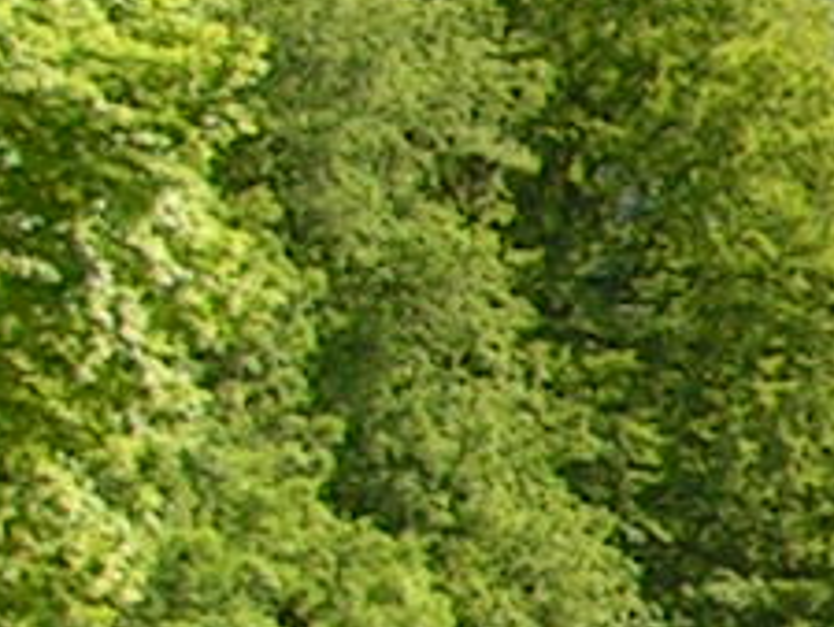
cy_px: 215
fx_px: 7376
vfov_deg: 4.9
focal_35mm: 306
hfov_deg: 5.8
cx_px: 2917
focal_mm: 6.6
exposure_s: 1/200
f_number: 5.6
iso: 50
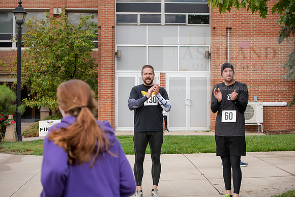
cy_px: 98
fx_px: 574
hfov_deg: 28.8
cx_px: 148
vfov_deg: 19.5
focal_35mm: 70
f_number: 5
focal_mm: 70
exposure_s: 1/400
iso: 400
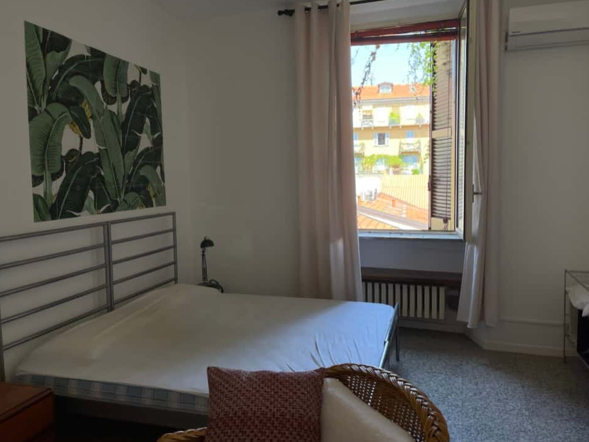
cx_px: 300
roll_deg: +1.1
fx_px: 477
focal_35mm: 28
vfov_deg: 49.8
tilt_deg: -5.4
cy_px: 210
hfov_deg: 63.4
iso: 32
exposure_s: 1/213
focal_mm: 5.1
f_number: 1.6
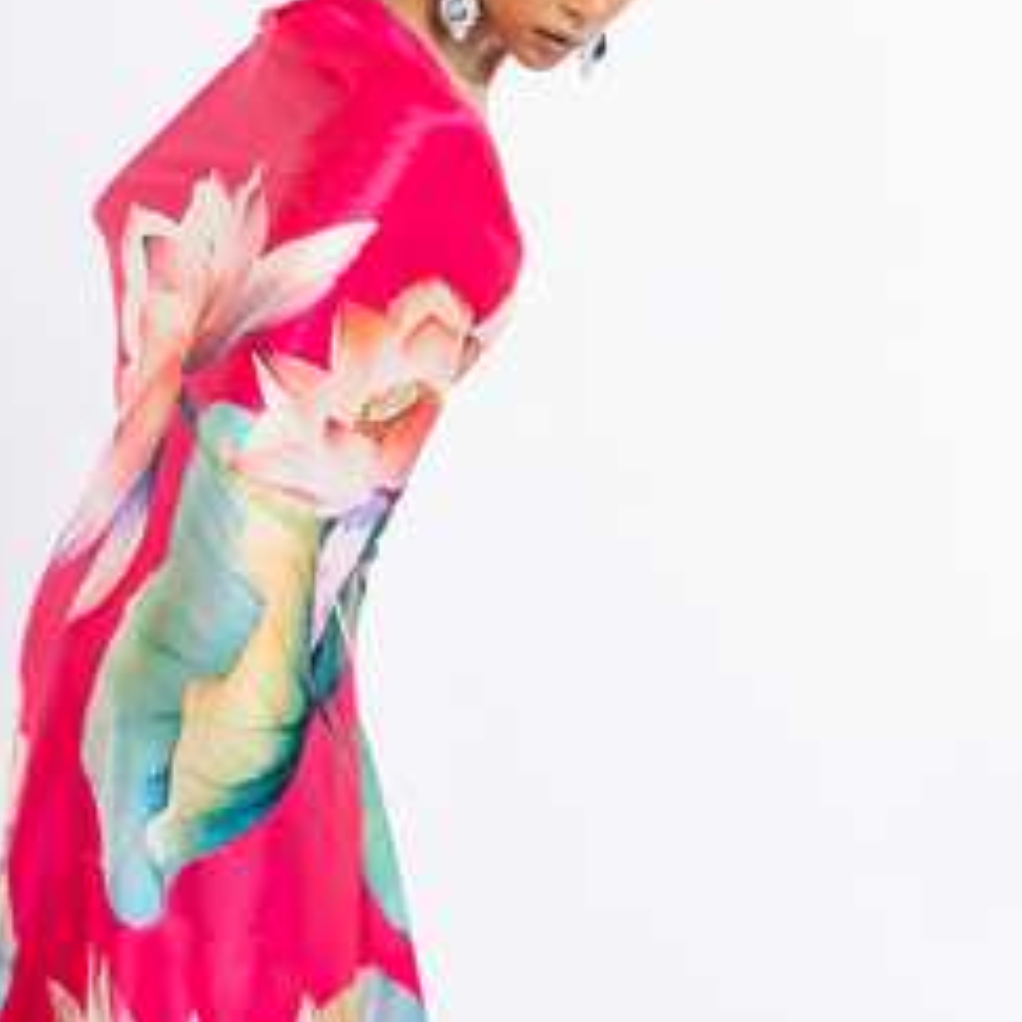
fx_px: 5211
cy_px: 768
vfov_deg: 11.2
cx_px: 379
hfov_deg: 11.2
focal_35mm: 156
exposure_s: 1/160
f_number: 11
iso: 200
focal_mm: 85
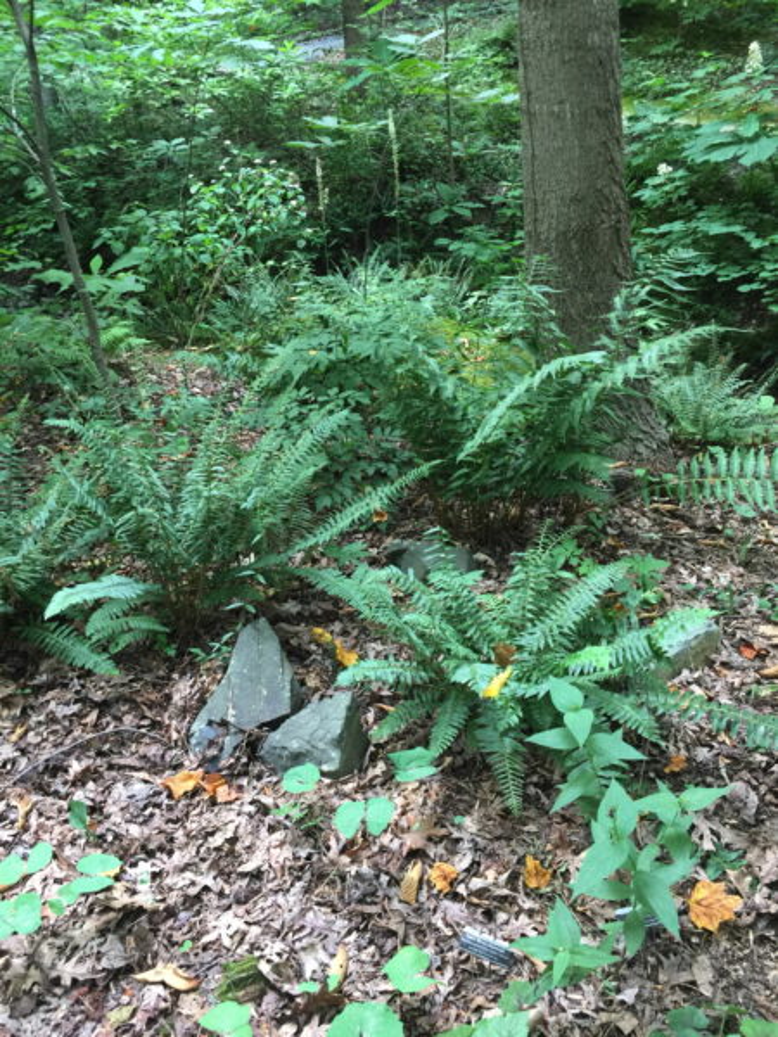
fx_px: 869
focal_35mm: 29
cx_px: 389
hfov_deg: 48.2
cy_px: 518
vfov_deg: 61.7
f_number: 2.2
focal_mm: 4.15
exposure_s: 1/15
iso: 40
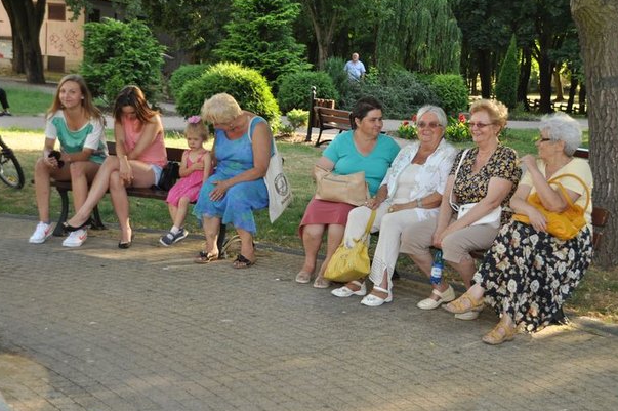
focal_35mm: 71
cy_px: 197
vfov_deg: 19.2
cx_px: 304
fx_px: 1218
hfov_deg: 28.5
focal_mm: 44
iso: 200
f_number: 4.5
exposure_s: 1/125
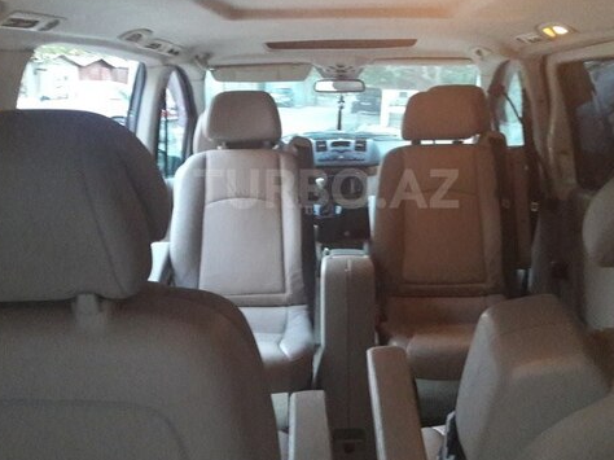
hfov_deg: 47.9
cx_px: 326
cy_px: 189
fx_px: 691
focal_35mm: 39
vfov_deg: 36.7
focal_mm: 3.7
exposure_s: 1/17
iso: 640
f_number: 1.9
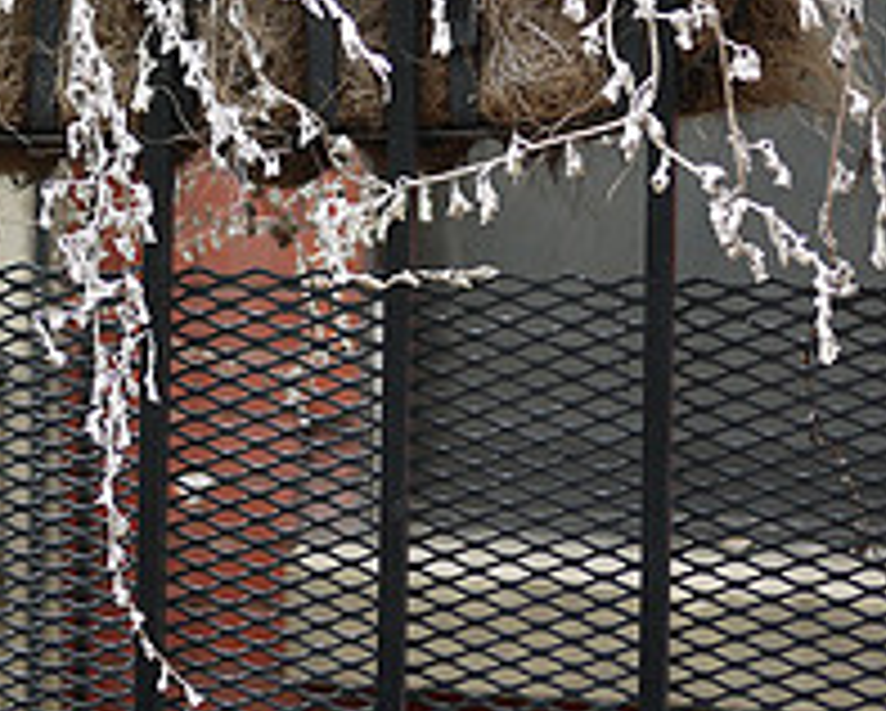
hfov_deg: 16.6
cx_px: 153
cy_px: 155
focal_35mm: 115
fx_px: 3019
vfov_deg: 13.4
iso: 100
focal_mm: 20
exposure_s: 1/125
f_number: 1.7
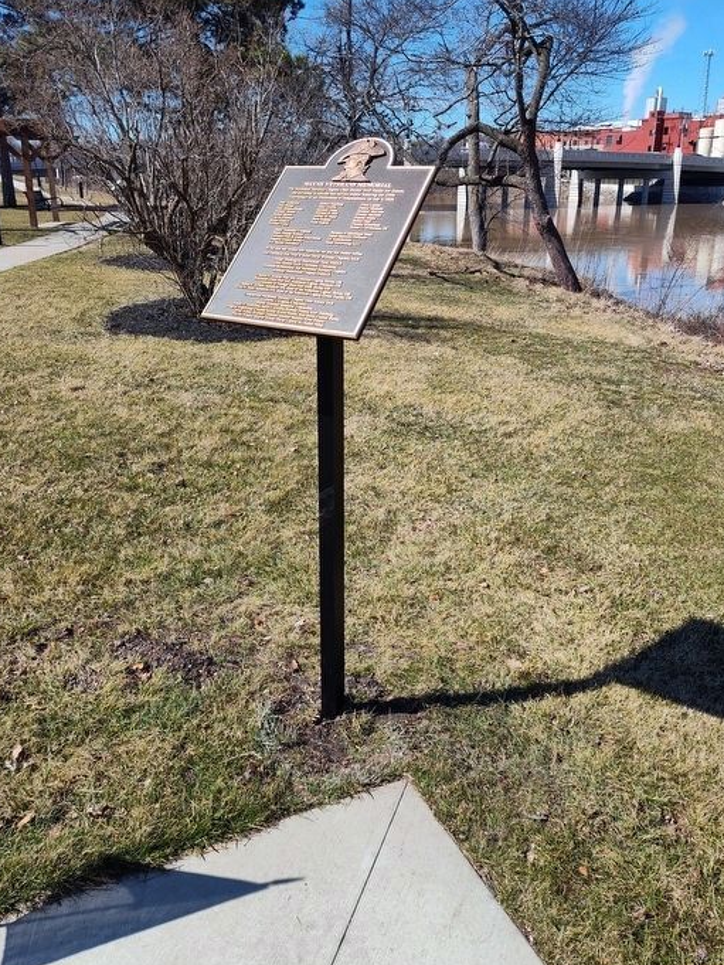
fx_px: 753
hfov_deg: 51.4
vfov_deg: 65.0
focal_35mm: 27
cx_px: 363
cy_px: 414
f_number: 1.8
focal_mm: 5.56
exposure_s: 1/1600
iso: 100
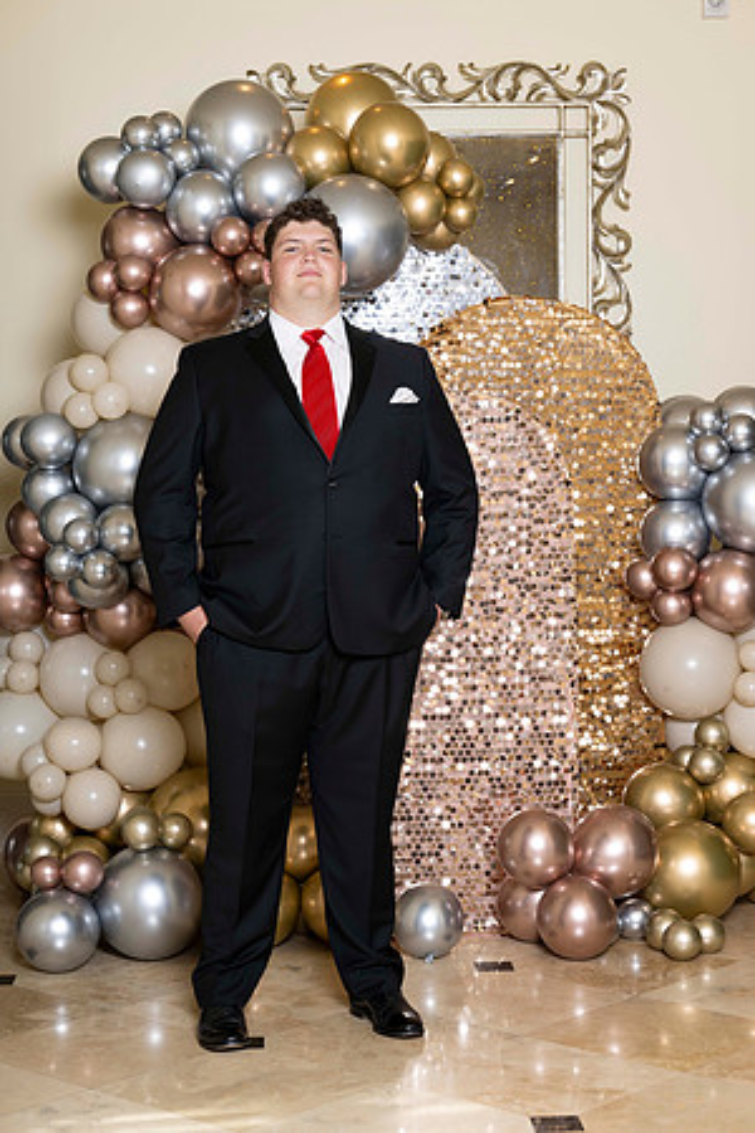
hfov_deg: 19.5
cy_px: 566
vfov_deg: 28.8
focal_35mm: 70
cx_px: 378
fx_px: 2202
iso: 250
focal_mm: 70
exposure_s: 1/200
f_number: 5.6
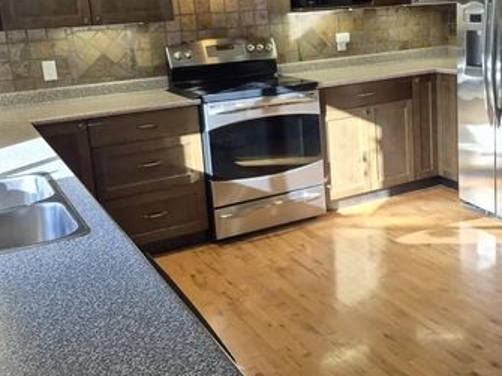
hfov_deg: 42.3
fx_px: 638
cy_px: 135
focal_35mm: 44
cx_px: 340
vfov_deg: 32.7
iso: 64
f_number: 1.8
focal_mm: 5.4
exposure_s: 1/120
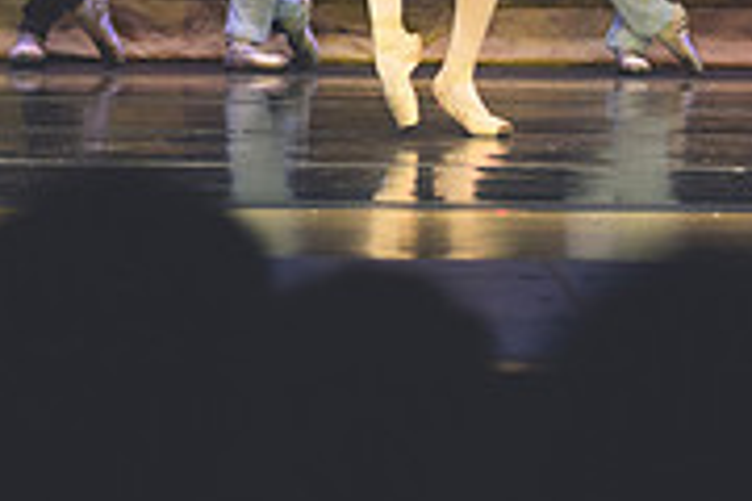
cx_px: 560
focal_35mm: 590
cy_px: -200
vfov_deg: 2.3
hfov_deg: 3.5
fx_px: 12323
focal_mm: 122
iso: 1400
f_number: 2.8
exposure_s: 1/500
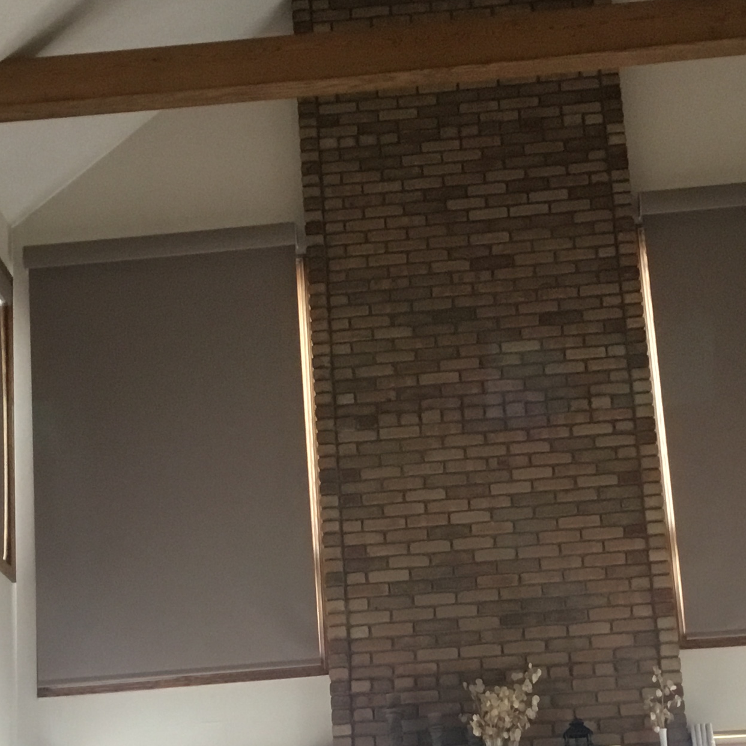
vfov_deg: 23.6
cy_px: 608
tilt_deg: +17.4
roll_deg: +3.2
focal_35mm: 72
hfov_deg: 24.0
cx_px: 365
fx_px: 1755
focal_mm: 3.3
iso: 125
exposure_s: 1/30
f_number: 2.4
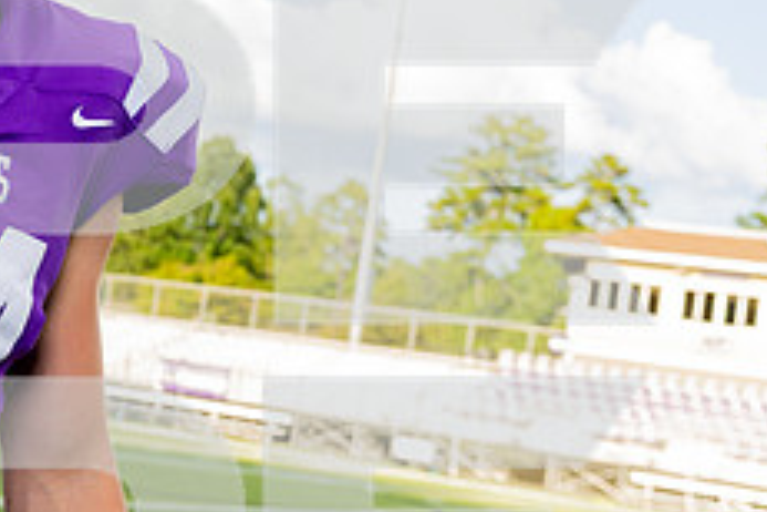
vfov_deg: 13.9
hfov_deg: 19.4
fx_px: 2088
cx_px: -189
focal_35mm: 98
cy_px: 151
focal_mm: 39
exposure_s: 1/200
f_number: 5.6
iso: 200
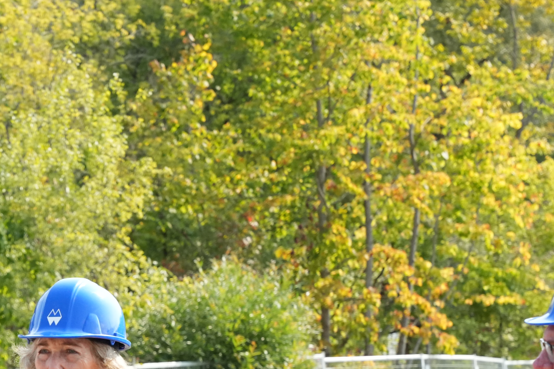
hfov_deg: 12.5
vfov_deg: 8.4
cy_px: 395
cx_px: 48
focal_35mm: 163
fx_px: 2508
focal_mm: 70
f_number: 5.6
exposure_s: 1/5000
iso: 3200
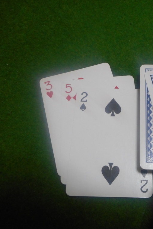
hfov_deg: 36.4
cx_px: 125
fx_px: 223
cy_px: 115
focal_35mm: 35
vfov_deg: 54.4
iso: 320
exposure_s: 1/30
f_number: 3.7
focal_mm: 4.5
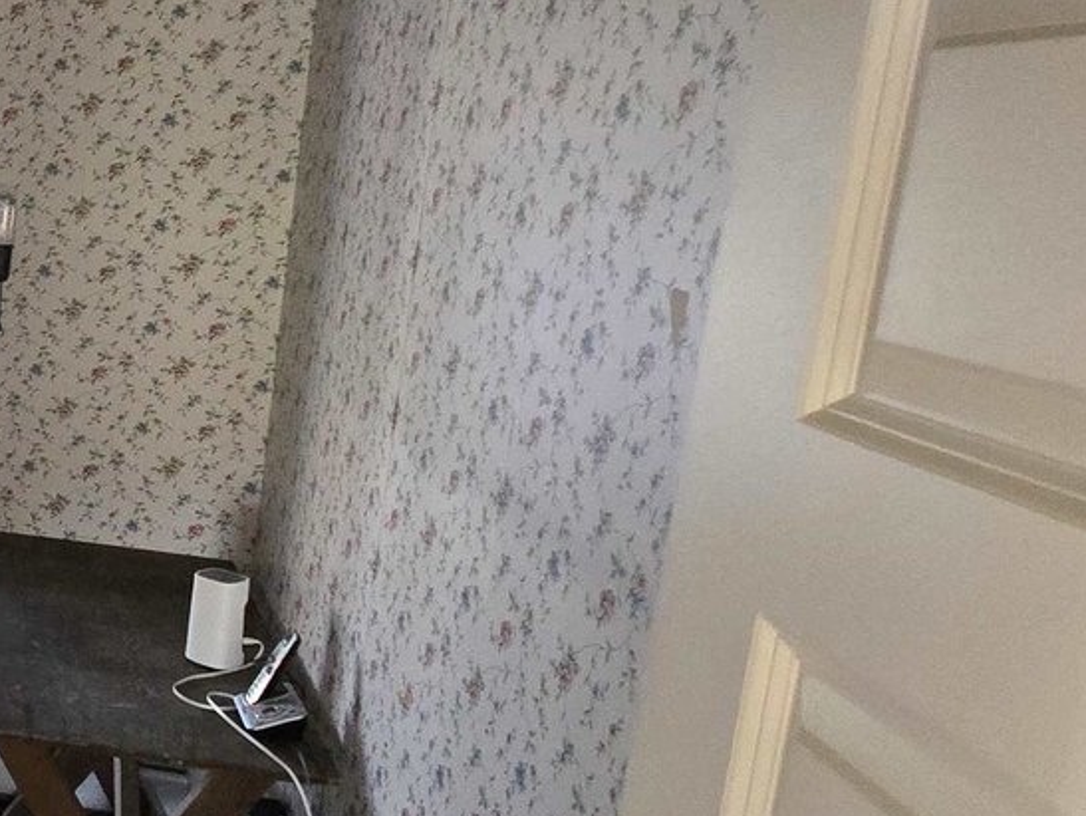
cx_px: -433
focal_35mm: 38
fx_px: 1193
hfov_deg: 31.9
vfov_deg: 37.6
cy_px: 332
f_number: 2.2
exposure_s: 1/60
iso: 1000
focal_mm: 2.2
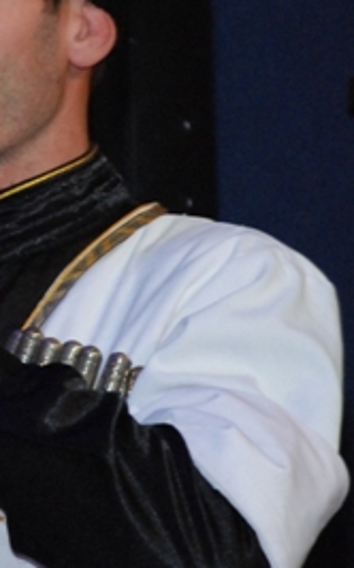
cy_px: 205
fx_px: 6382
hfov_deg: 3.2
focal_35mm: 413
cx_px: -132
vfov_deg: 5.1
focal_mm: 112
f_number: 5.6
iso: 1600
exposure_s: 1/100
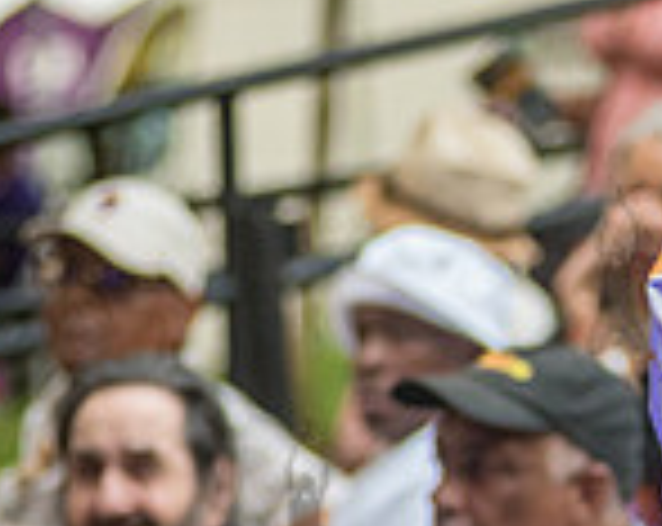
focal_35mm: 694
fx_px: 13570
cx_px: 1336
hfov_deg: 2.8
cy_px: 517
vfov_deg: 2.2
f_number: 3.2
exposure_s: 1/320
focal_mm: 135
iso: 1600
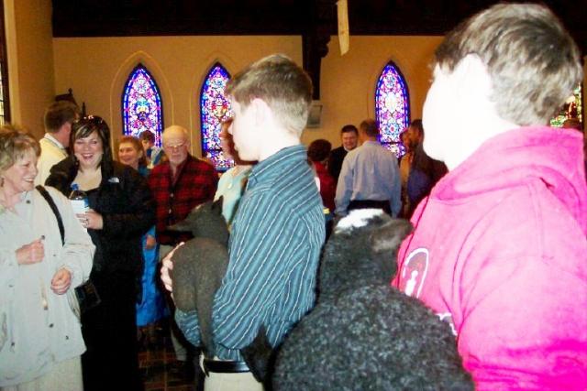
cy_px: 196
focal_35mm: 38
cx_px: 294
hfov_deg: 50.7
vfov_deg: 35.1
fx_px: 620
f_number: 2.8
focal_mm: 8
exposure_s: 1/30
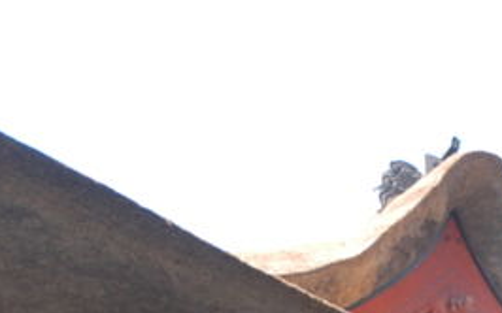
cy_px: 447
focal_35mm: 80
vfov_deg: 15.3
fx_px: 1088
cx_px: 450
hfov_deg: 25.2
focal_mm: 17
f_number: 2.8
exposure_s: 1/1000
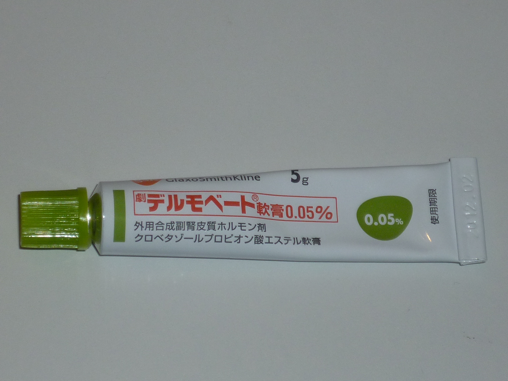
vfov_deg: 8.8
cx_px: 254
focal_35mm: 168
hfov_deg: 11.8
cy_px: 190
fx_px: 2465
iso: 100
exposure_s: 1/100
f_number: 5.5
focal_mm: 15.2
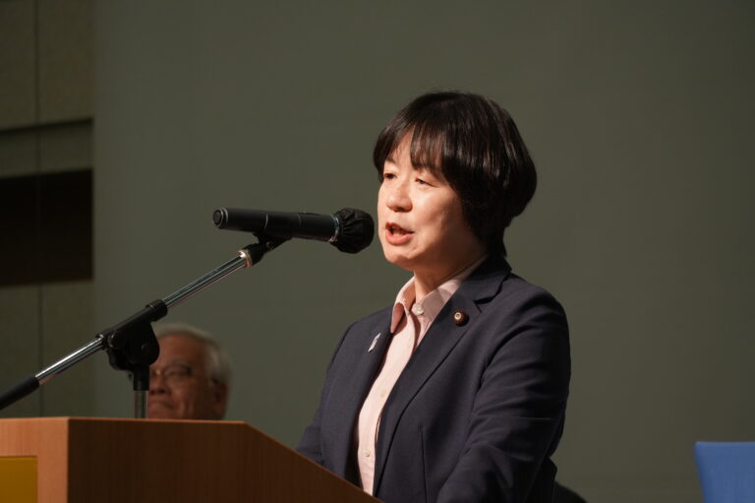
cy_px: 252
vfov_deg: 6.8
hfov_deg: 10.2
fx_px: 4244
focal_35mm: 202
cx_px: 378
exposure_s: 1/60
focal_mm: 135
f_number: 5.6
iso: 640
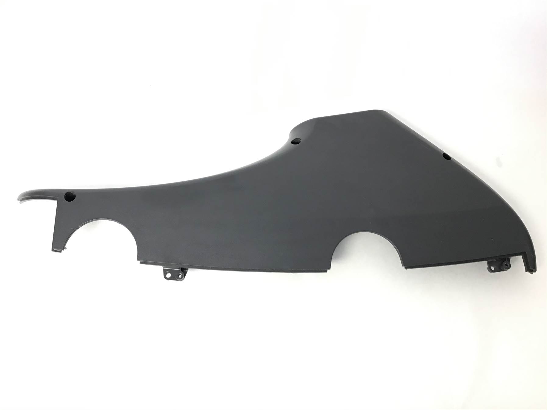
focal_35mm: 31
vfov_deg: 45.4
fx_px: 490
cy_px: 205
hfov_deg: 58.4
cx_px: 274
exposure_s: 1/30
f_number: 2.4
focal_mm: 3.3
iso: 64
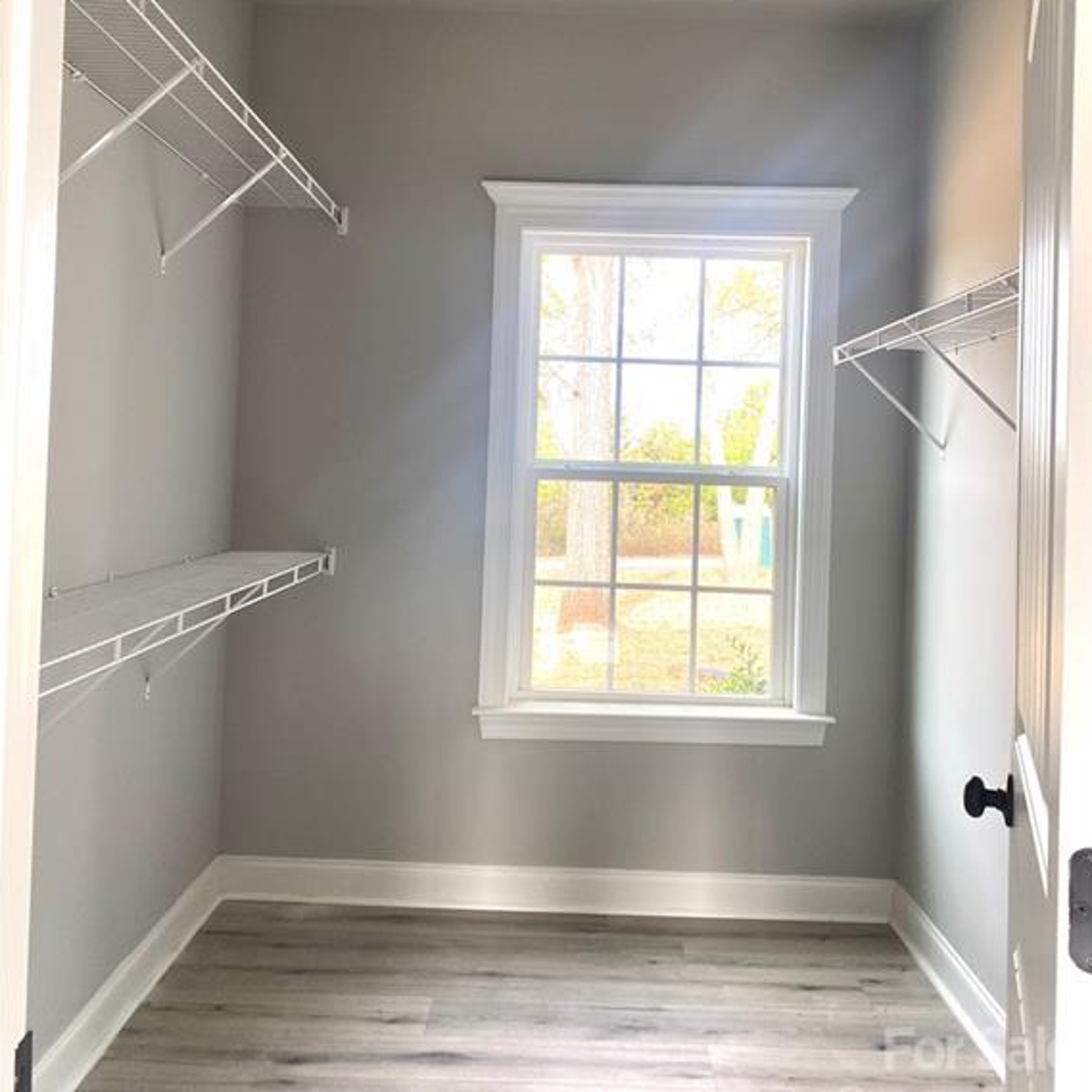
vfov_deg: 52.2
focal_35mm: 31
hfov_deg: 52.5
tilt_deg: +2.4
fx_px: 1106
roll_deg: -1.1
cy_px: 447
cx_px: 549
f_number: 1.8
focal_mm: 4.25
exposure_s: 1/121
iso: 80
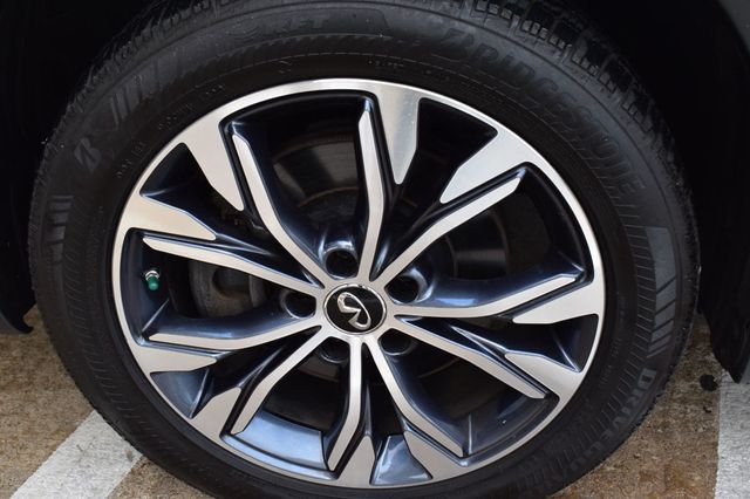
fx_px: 843
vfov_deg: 33.0
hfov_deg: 47.9
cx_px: 375
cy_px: 250
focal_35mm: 40
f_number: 7.1
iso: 400
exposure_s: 1/25
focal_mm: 27
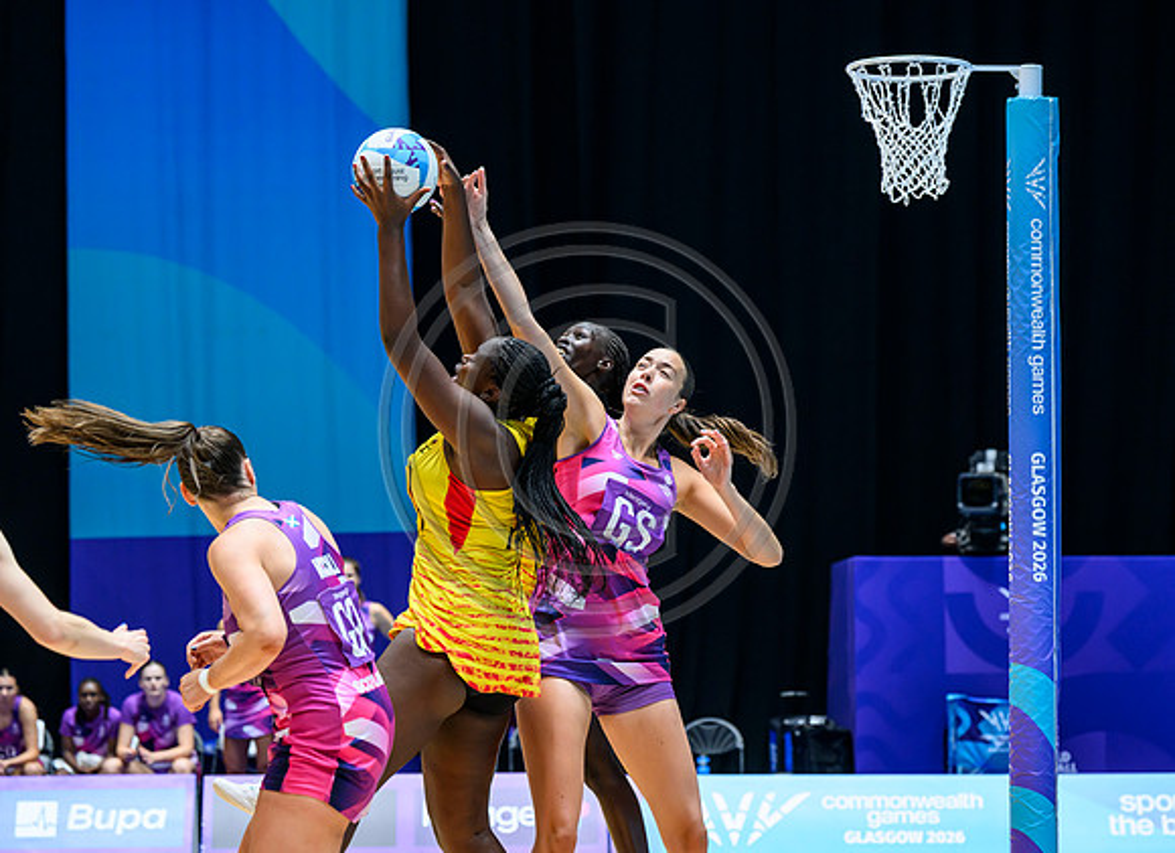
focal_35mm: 115
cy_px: 473
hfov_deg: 17.2
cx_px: 720
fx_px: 3872
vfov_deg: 12.6
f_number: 3.5
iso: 2500
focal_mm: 96
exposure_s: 1/1250
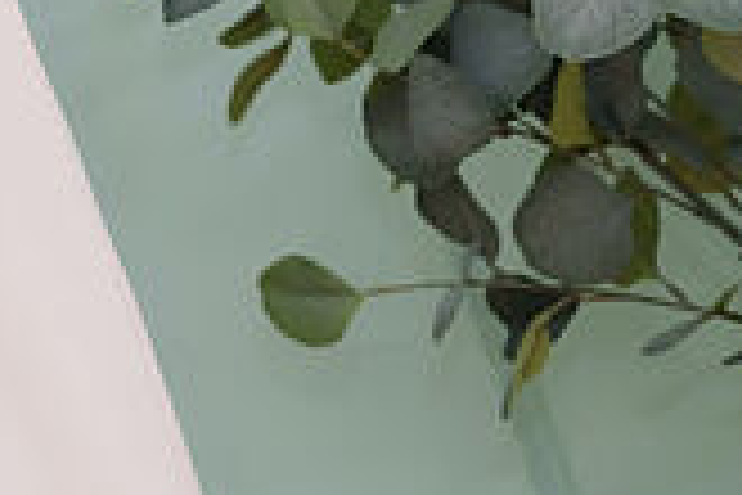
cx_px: -526
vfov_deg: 4.7
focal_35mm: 287
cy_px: -758
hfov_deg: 7.0
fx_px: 5915
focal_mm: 54
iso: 500
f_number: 2.8
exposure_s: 1/125
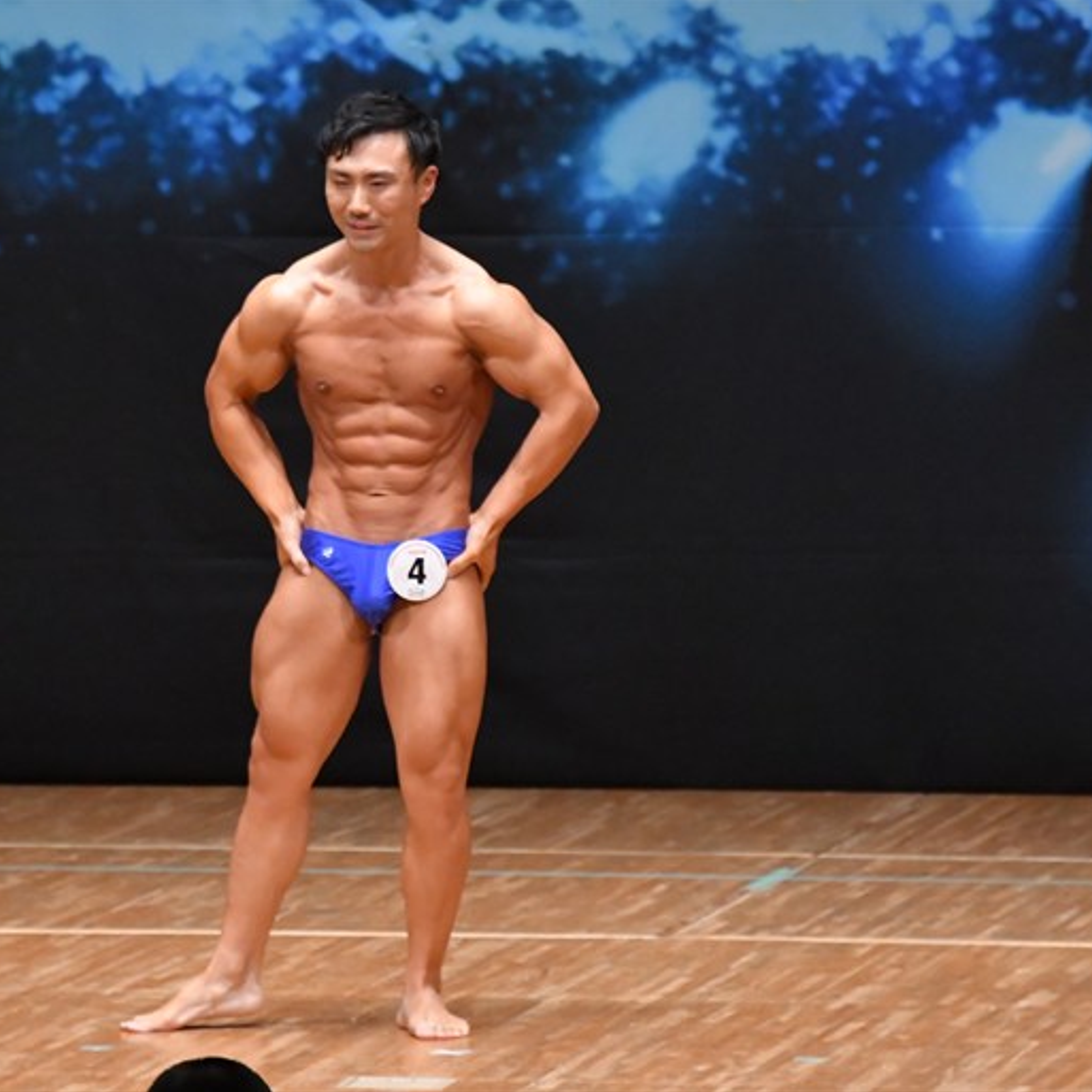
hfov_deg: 4.3
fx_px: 14419
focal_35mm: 404
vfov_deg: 4.3
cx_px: 382
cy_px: 545
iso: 6400
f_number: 5.6
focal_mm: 210
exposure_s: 1/400
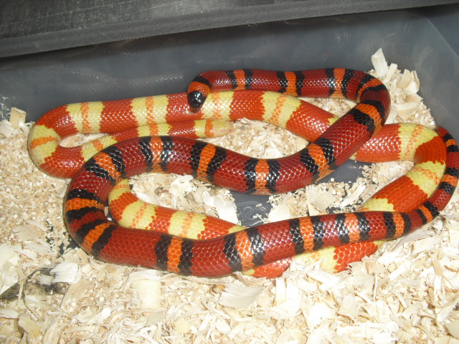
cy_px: 172
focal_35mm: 36
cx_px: 230
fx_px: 477
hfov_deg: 51.4
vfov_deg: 39.7
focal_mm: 6.3
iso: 100
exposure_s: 1/60
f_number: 3.1
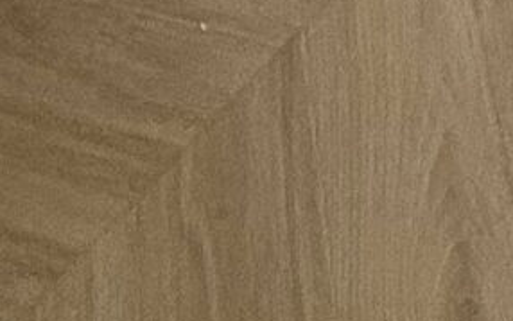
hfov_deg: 15.4
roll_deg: -0.8
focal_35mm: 133
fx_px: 1860
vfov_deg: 4.6
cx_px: -29
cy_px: -1849
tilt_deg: -8.9
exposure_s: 1/99
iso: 64
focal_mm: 2.22
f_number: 2.2
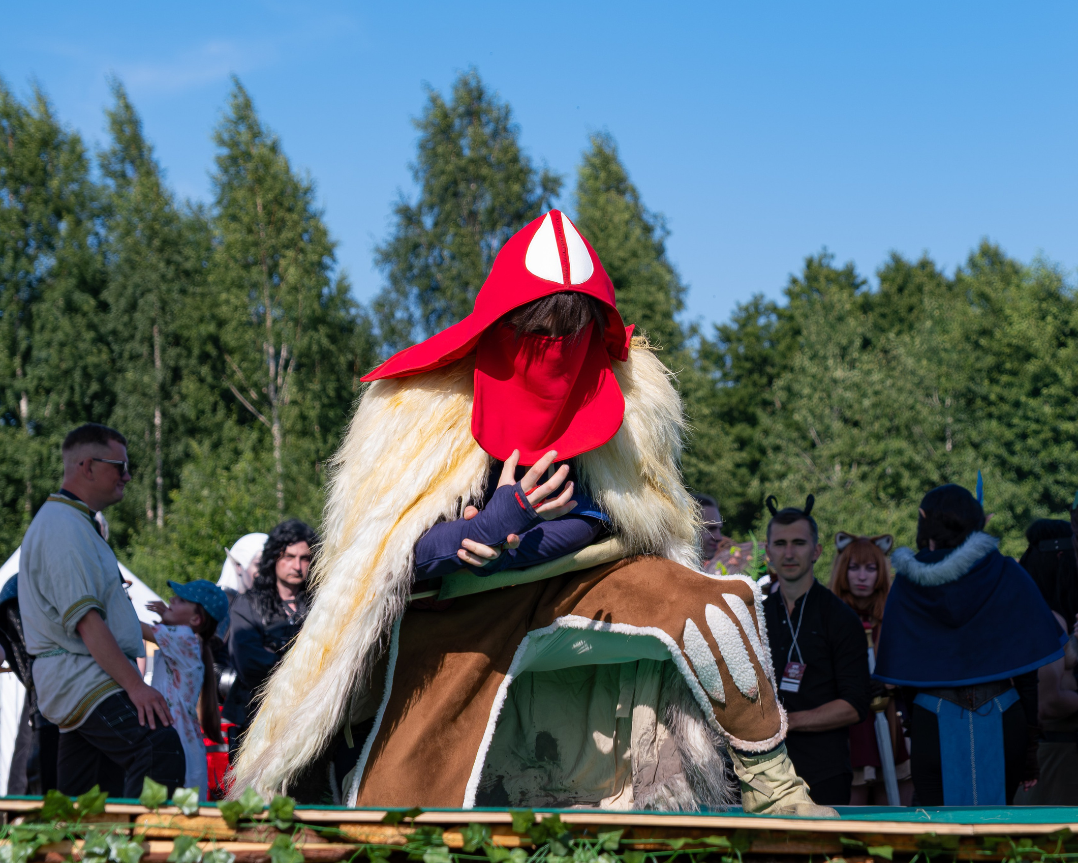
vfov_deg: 13.3
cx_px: 697
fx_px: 3701
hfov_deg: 16.5
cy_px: 297
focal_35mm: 116
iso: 160
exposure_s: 1/1600
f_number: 4
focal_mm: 48.5
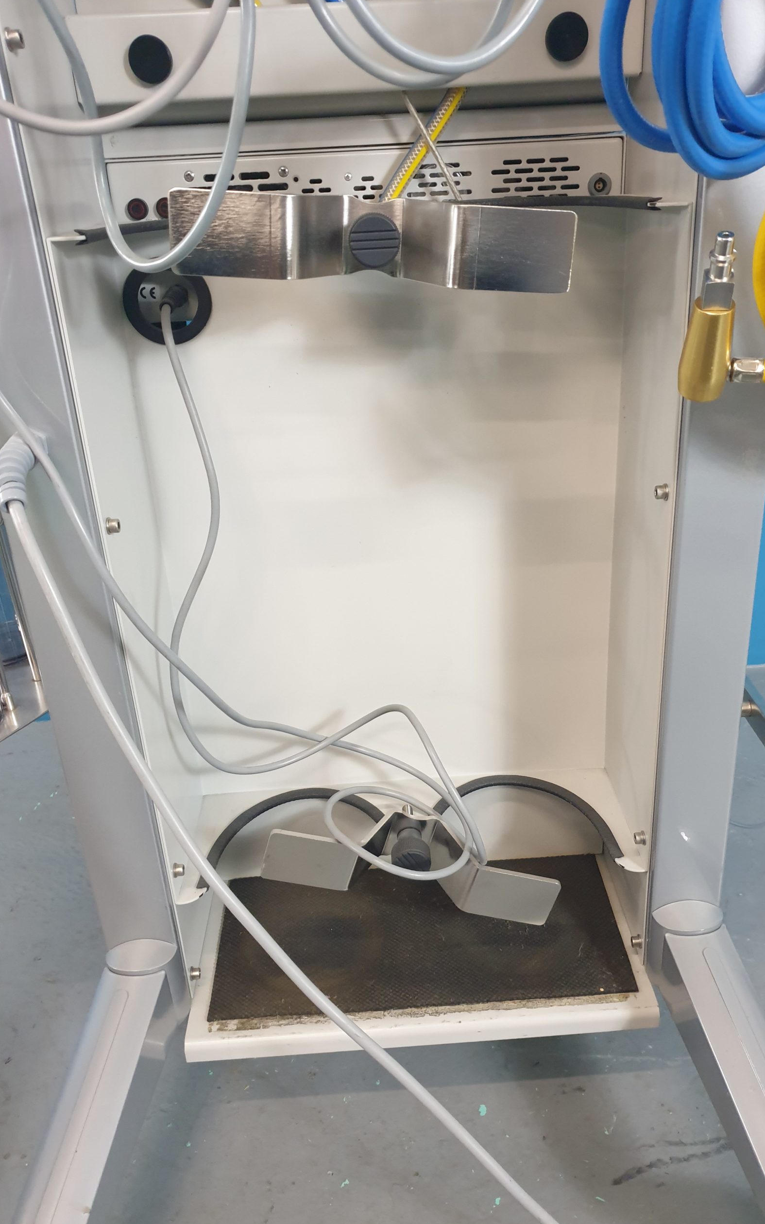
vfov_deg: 66.5
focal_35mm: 28
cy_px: 616
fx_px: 934
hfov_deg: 44.5
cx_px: 408
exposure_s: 1/50
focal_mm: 4.3
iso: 320
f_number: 1.5
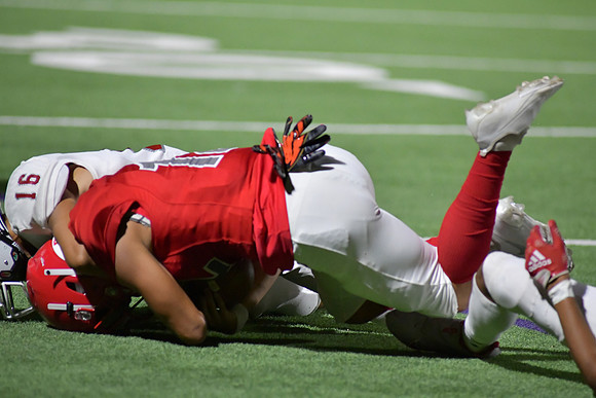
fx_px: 4968
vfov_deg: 4.6
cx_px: 298
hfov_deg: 6.9
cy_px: 199
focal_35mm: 300
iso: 7200
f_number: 4
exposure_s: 1/1250
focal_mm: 300
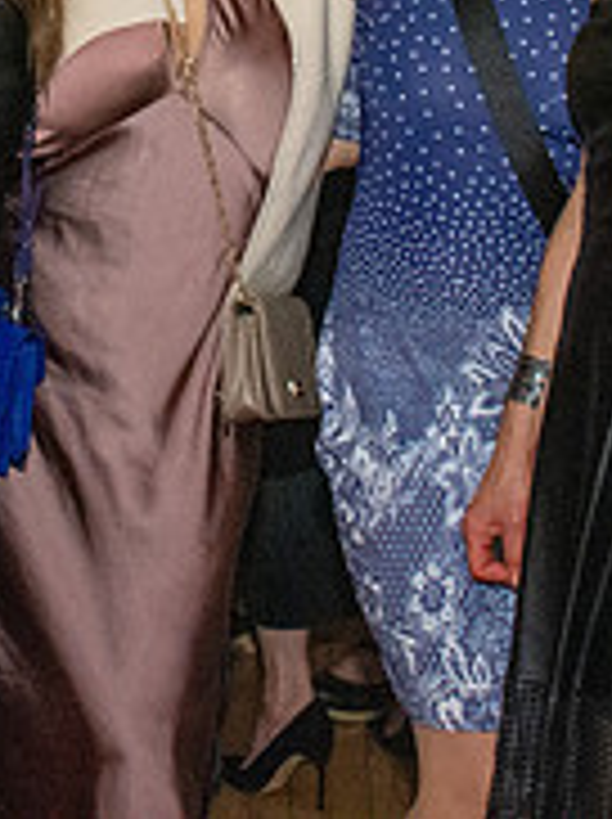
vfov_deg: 15.0
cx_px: 50
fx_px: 3048
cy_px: -47
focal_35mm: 129
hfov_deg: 11.4
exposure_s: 1/160
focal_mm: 28
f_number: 14
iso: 5000
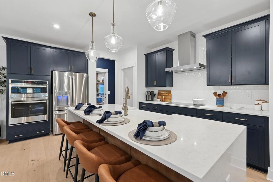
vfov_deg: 73.8
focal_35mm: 16
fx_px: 121
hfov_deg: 96.7
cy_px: 91
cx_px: 136
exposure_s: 1/5
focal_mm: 16
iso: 200
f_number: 9
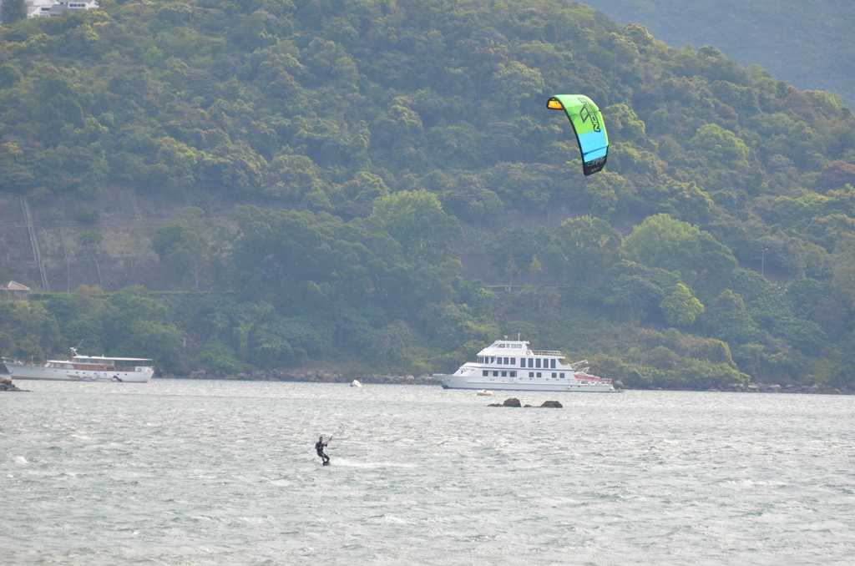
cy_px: 283
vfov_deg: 4.3
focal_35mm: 315
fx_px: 7465
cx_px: 428
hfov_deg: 6.6
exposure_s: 1/500
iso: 250
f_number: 5.6
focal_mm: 210
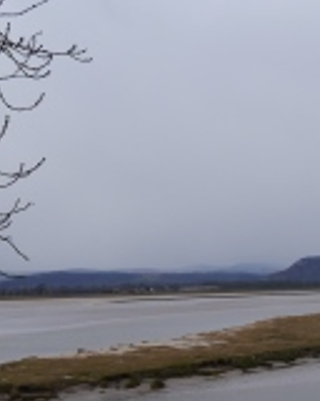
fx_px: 876
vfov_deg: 24.6
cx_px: 360
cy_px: 396
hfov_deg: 19.7
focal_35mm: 74
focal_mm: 14
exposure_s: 1/400
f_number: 6.3
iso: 160
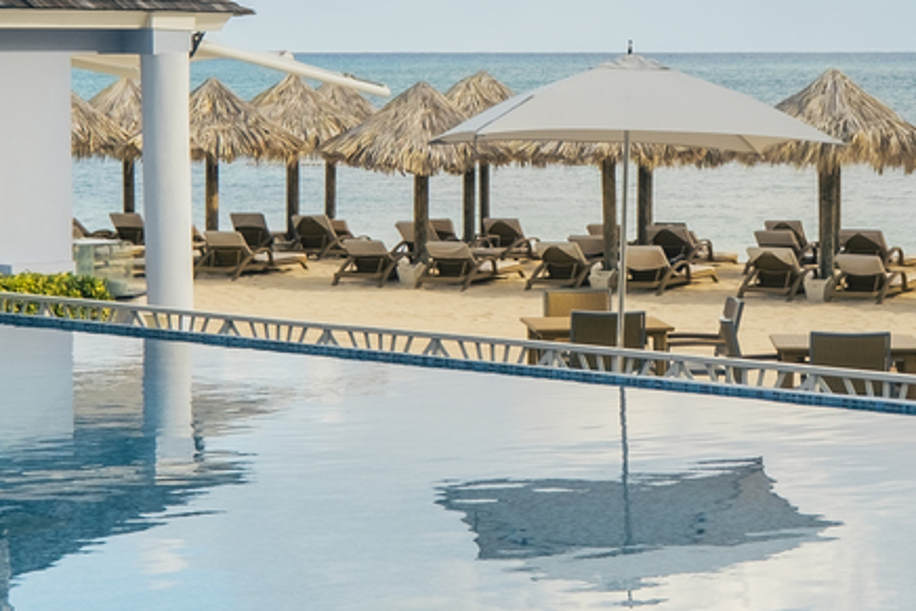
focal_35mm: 118
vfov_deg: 11.5
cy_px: -48
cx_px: 763
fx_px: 3003
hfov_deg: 17.2
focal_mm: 21.9
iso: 160
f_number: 7.1
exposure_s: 1/125
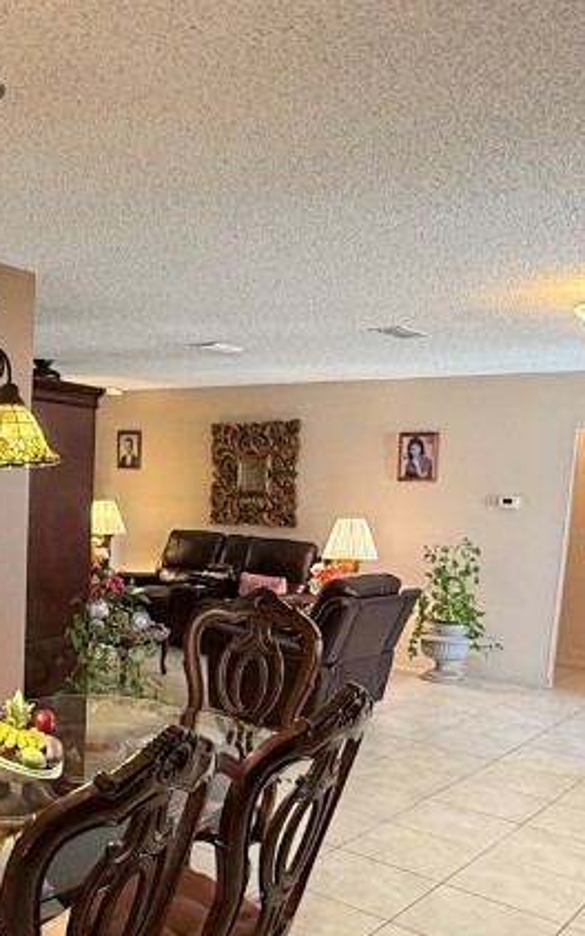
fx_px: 918
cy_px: 599
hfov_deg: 34.0
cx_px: 95
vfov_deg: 53.3
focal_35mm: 36
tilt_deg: -6.3
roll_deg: -1.5
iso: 500
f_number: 2.2
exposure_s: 1/60
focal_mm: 2.22
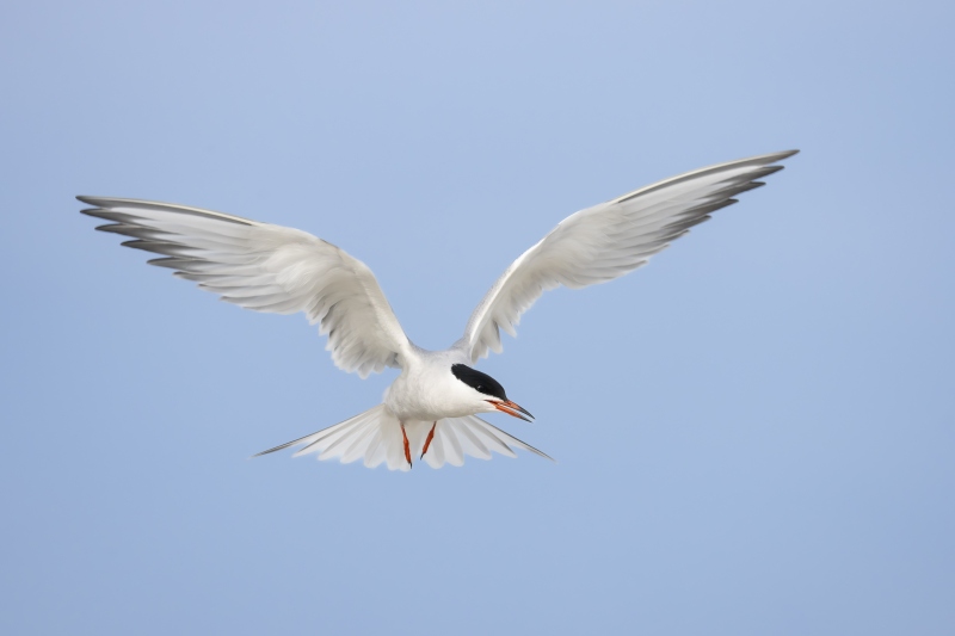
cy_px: 318
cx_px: 478
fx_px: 18273
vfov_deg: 2.0
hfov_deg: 3.0
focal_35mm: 689
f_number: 8
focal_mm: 689
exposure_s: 1/3200
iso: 2500
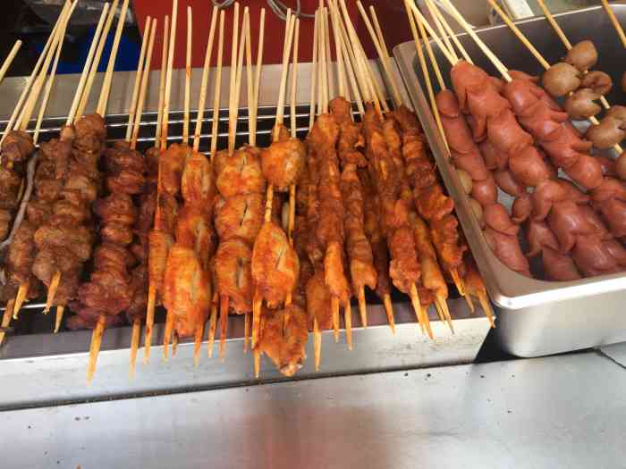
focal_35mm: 29
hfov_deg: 61.7
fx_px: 524
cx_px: 313
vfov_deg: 48.2
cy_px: 234
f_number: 2.2
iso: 40
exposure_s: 1/100
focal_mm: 4.15
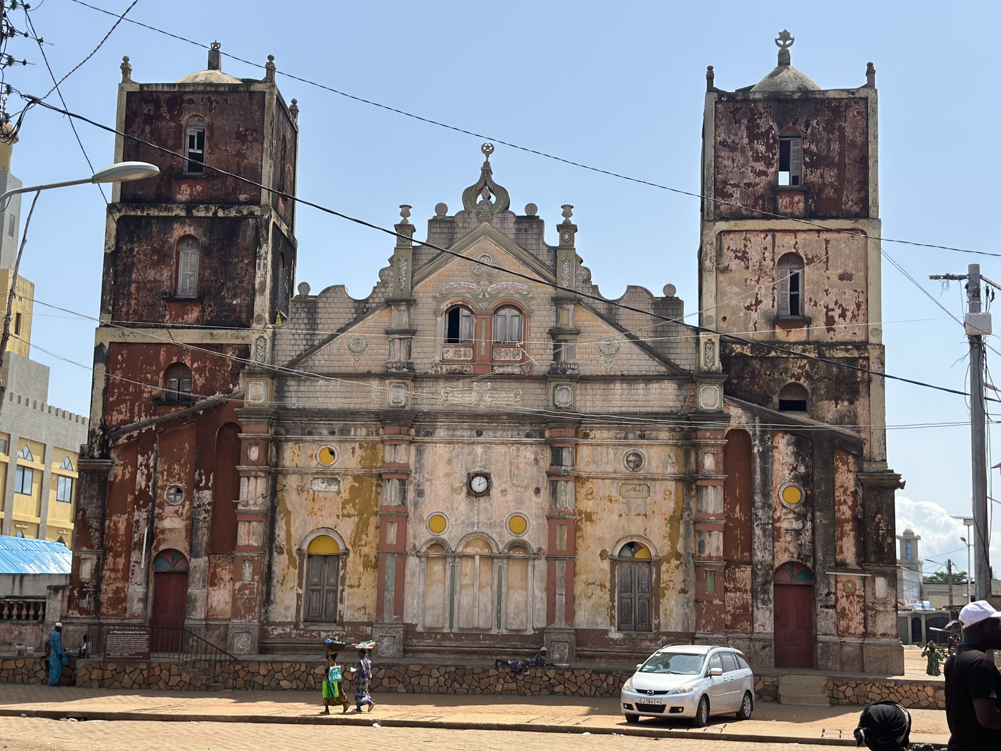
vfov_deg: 30.3
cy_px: 376
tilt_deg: +9.6
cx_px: 500
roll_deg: -1.8
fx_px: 1388
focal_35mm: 48
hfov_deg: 39.7
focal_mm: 6.86
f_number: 1.78
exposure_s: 1/5882
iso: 100
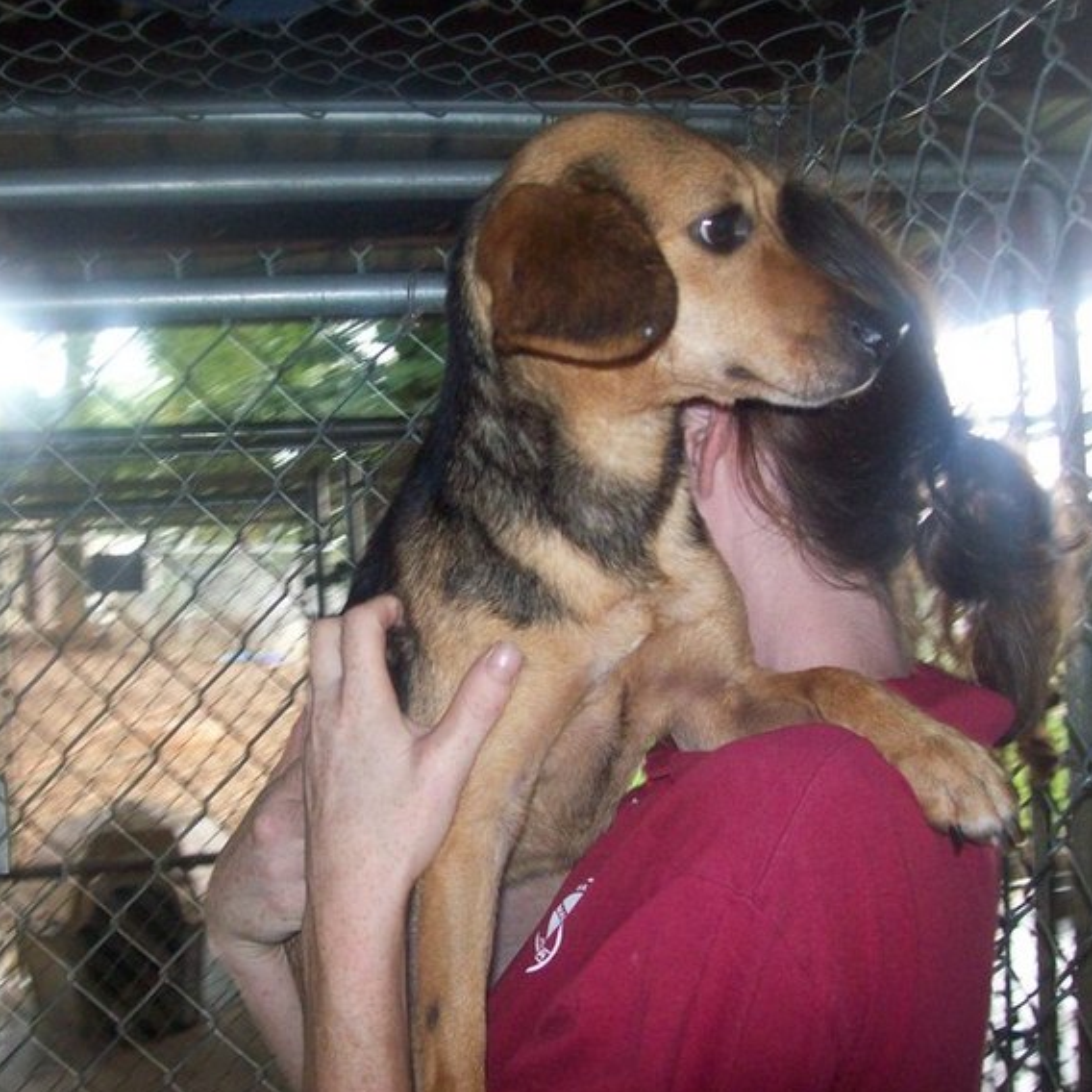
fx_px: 1535
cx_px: 425
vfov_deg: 39.2
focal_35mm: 43
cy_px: 549
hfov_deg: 39.0
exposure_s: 1/64
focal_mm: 6
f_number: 2.7
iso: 200
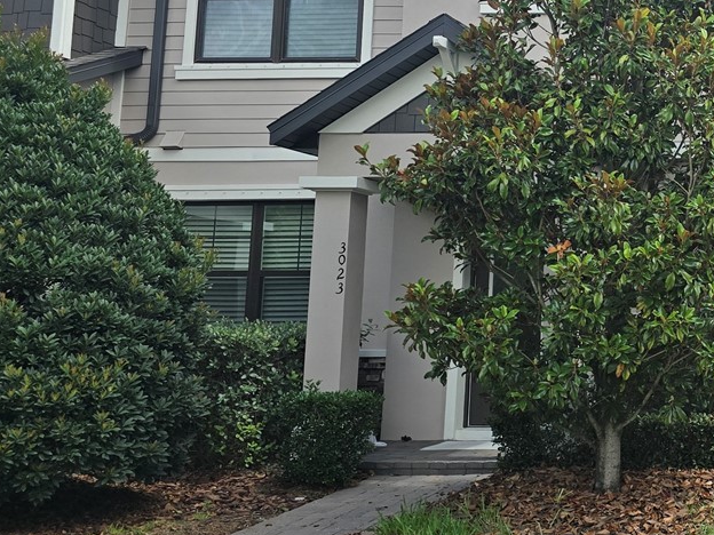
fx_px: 1217
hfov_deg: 27.7
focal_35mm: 59
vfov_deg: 24.6
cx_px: 907
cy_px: 154
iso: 12
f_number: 1.7
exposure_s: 1/767
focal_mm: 6.3
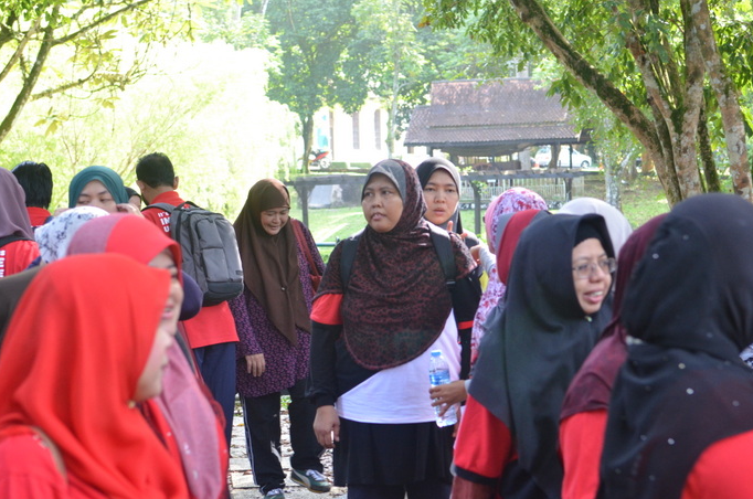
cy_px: 247
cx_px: 385
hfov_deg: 23.2
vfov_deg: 15.5
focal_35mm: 88
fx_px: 1837
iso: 1000
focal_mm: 50
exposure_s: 1/125
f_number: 4.5
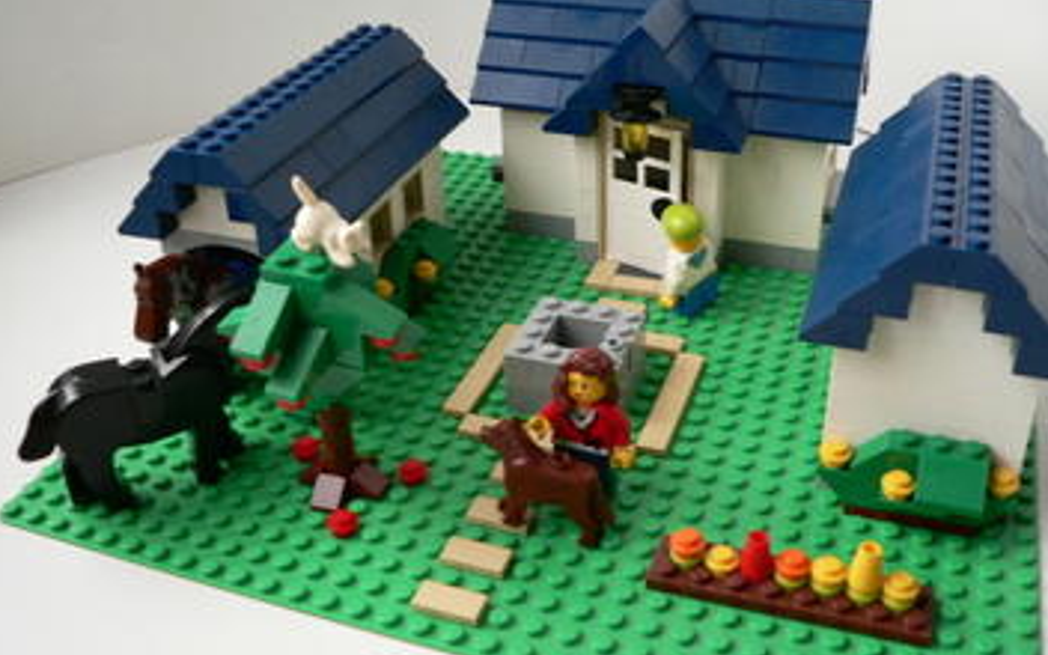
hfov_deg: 50.4
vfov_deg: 32.8
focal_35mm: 39
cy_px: 322
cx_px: 515
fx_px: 1114
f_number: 2.8
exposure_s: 1/13
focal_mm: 6
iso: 200
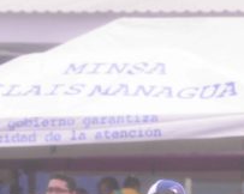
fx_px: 3384
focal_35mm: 469
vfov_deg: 3.3
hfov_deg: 4.1
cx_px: 325
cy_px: 280
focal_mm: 130
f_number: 5
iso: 640
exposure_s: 1/400
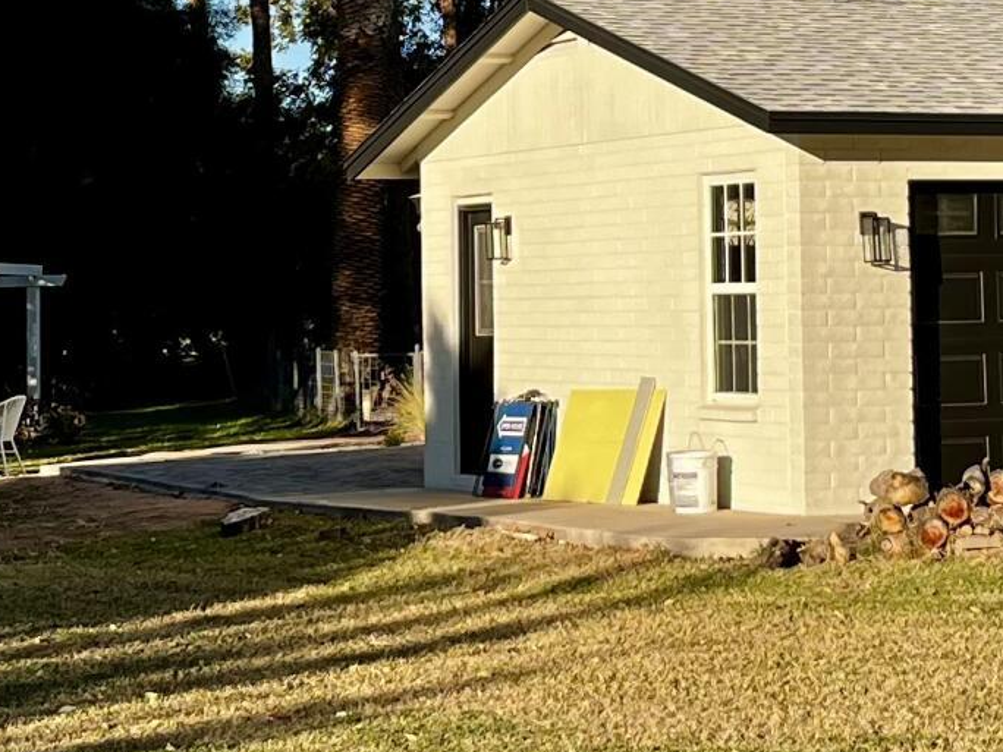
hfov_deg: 17.3
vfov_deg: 12.9
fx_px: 3303
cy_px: 78
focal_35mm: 114
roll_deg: +1.0
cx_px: 584
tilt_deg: +4.5
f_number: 1.6
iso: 50
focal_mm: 5.1
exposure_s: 1/1890
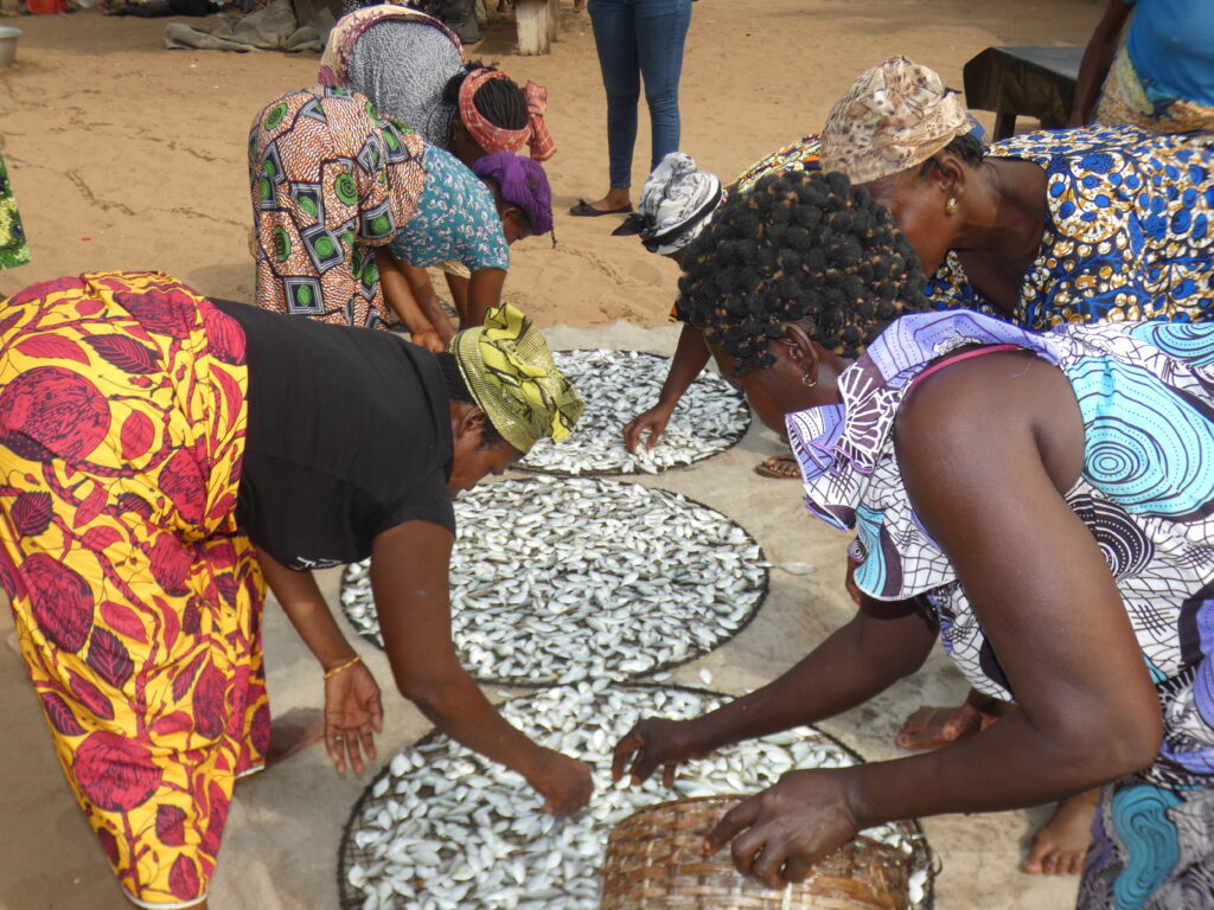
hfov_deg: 47.9
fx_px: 1368
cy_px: 455
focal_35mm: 39
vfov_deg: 36.8
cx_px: 607
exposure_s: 1/640
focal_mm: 7.1
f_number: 3.6
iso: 80
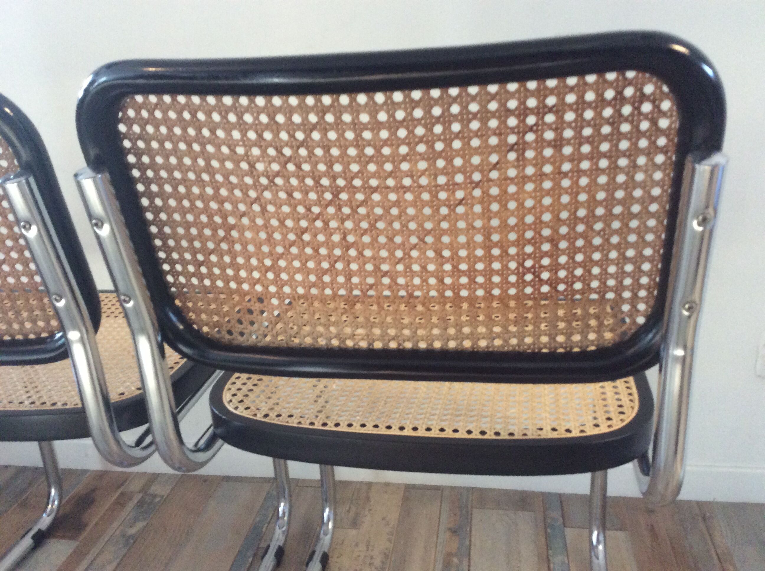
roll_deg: +4.2
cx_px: 382
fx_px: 706
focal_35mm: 32
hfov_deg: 56.9
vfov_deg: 44.1
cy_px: 286
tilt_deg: -21.0
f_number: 2.4
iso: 160
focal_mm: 3.3
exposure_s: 1/25
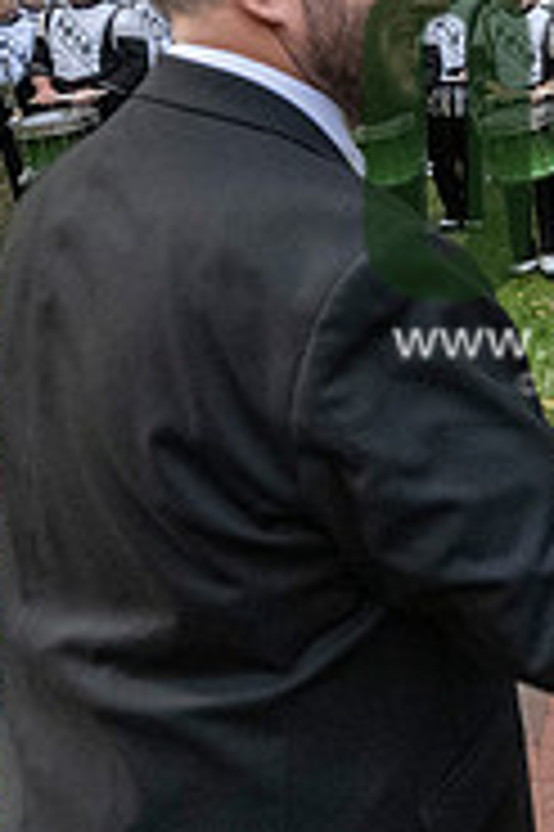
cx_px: 703
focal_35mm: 44
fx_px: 1017
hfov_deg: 26.3
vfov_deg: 42.8
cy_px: 182
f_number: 4
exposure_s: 1/8000
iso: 6400
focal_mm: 14
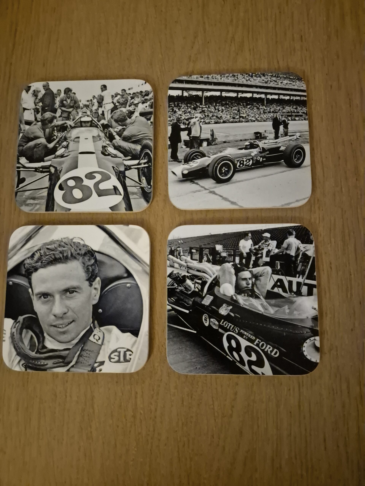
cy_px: 243
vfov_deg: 73.9
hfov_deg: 58.9
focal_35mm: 23
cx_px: 182
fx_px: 323
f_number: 1.8
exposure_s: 1/50
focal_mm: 5.4
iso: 2000
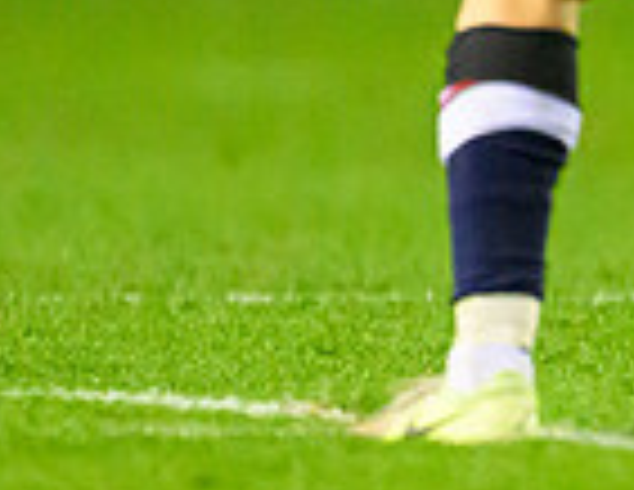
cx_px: 1609
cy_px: -160
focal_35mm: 3532
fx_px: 65412
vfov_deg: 0.4
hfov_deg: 0.6
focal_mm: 560
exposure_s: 1/1000
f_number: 4
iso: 10000
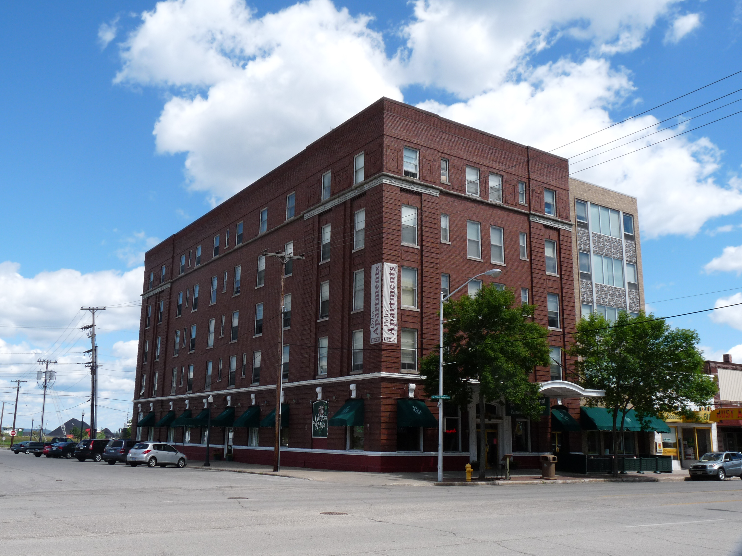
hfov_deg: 54.0
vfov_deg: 41.8
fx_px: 729
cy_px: 278
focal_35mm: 34
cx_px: 371
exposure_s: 1/400
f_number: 5.6
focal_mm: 6
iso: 100
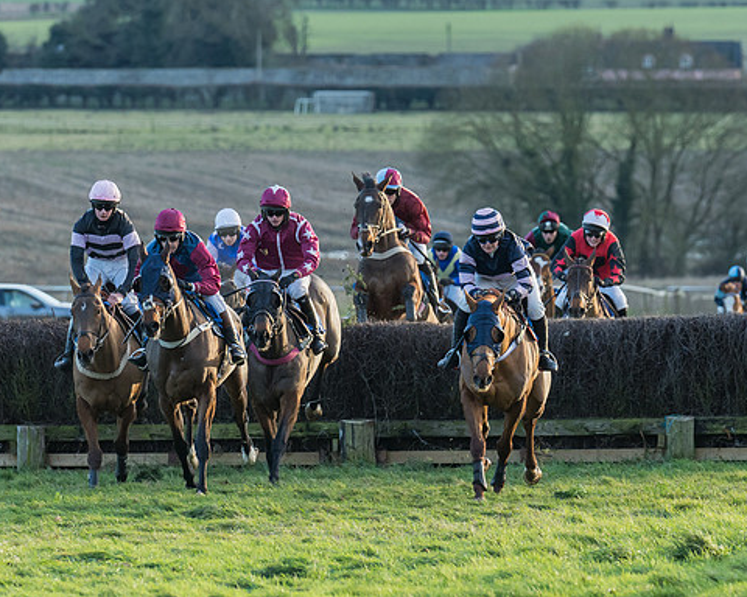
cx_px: 346
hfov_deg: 4.4
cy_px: 258
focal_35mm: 441
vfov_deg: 3.5
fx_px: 9750
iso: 800
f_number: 4
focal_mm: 191
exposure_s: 1/1000
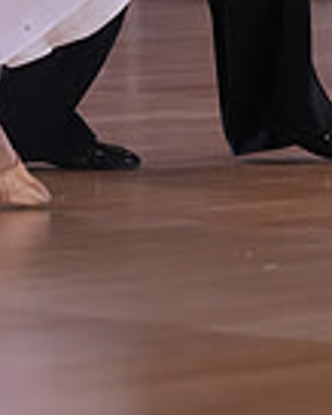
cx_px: -5
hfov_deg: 4.0
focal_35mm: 384
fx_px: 4711
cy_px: -381
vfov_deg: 5.0
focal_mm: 96
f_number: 3.5
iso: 1600
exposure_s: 1/500
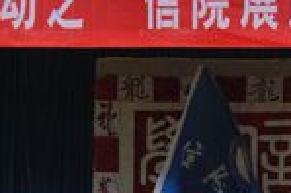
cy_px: 208
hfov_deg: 12.8
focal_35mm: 161
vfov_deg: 8.4
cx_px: 174
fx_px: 1300
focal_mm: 38
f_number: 4.8
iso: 720
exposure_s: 1/30
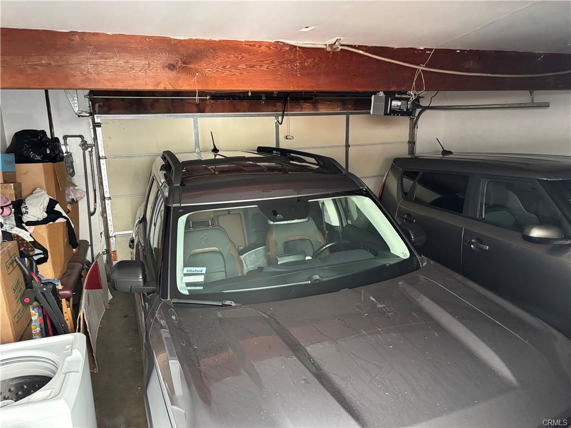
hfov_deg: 67.3
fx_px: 429
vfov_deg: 53.1
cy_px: 214
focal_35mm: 26
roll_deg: +1.9
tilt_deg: -12.3
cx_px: 286
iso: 500
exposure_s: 1/60
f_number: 1.6
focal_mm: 5.96
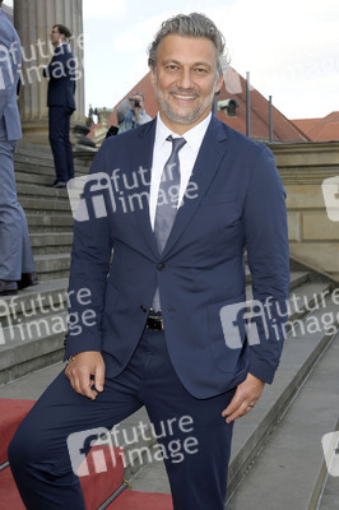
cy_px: 255
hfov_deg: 29.8
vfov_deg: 43.6
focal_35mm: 45
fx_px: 637
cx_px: 170
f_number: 7.1
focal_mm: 45
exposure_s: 1/200
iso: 400
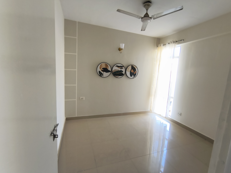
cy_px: 86
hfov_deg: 110.5
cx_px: 116
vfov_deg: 94.5
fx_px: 80
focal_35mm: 12
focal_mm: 2.13
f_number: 2.2
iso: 320
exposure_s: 1/50
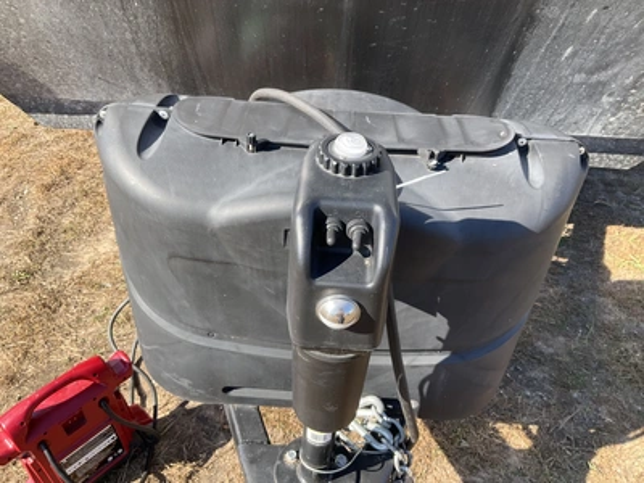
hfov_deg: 61.7
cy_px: 242
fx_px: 540
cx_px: 322
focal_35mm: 29
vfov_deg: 48.2
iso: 25
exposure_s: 1/442
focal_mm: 3
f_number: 1.8
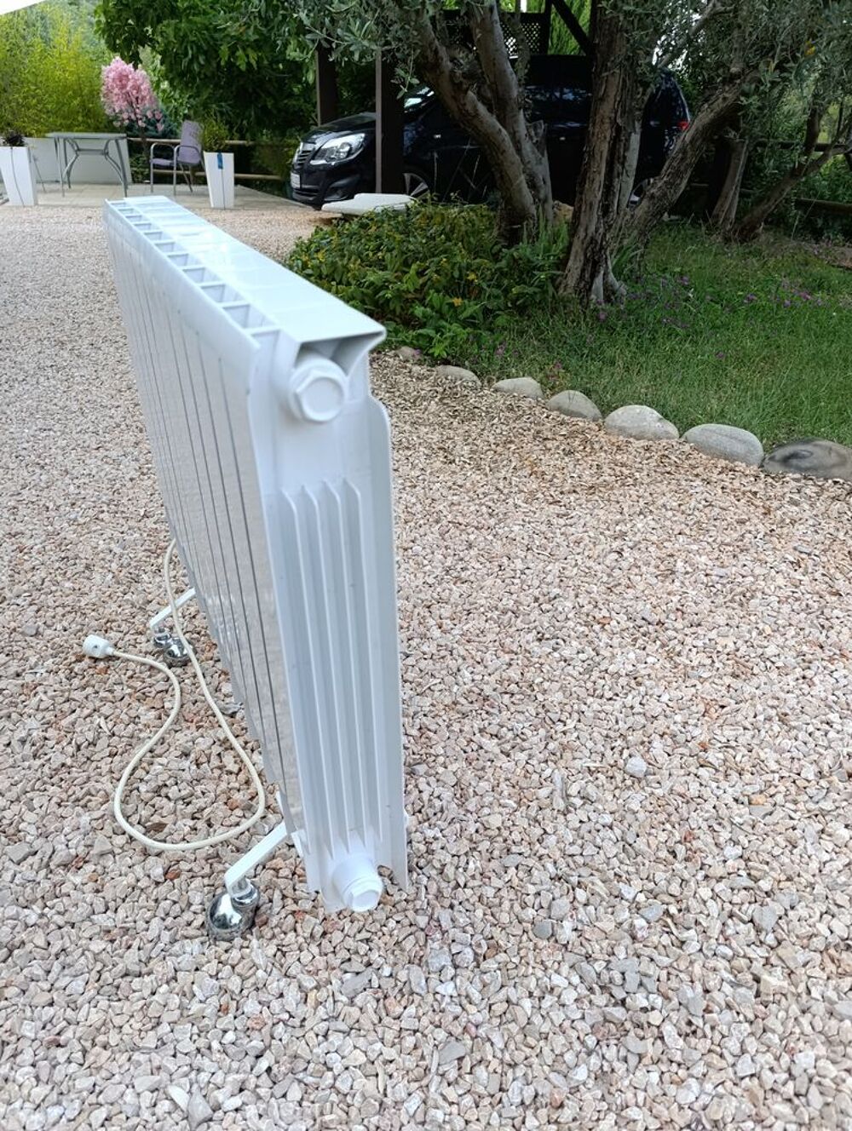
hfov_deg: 59.0
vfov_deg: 73.8
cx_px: 426
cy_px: 566
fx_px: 753
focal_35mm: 23
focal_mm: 6.14
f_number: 1.6
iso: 100
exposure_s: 1/100
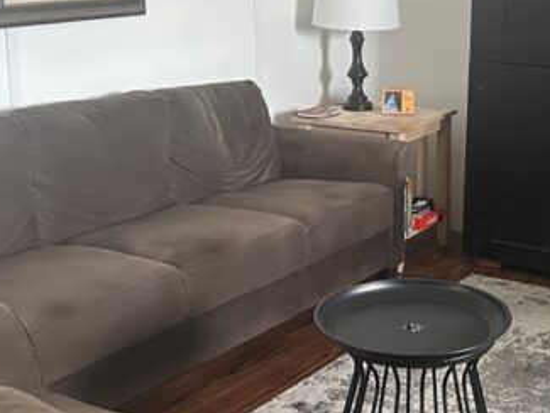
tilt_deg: -12.0
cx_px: 460
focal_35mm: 64
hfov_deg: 29.4
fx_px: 1017
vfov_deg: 22.9
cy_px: 164
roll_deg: -1.5
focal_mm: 5.7
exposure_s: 1/60
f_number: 1.5
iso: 400
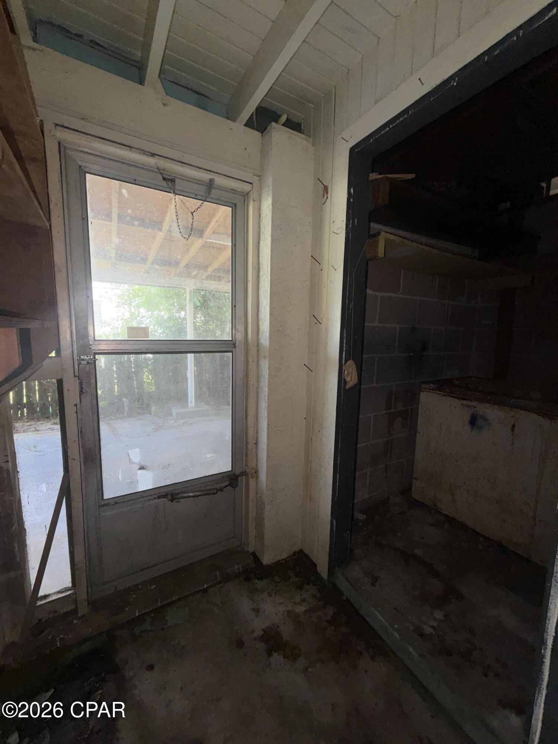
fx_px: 301
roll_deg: -1.3
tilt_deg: -7.2
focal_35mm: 14
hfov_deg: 85.7
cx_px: 279
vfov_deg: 102.1
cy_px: 372
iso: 40
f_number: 2.2
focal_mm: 2.22
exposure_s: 1/60
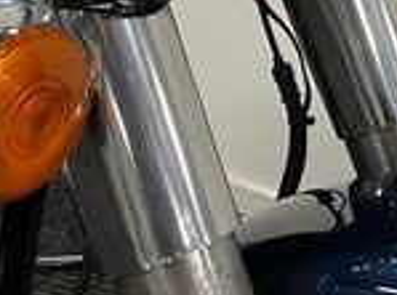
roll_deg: +0.1
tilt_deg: -22.8
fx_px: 1281
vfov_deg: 12.5
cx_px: 296
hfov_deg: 17.5
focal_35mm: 112
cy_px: -151
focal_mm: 5.1
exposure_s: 1/50
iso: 100
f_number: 1.6
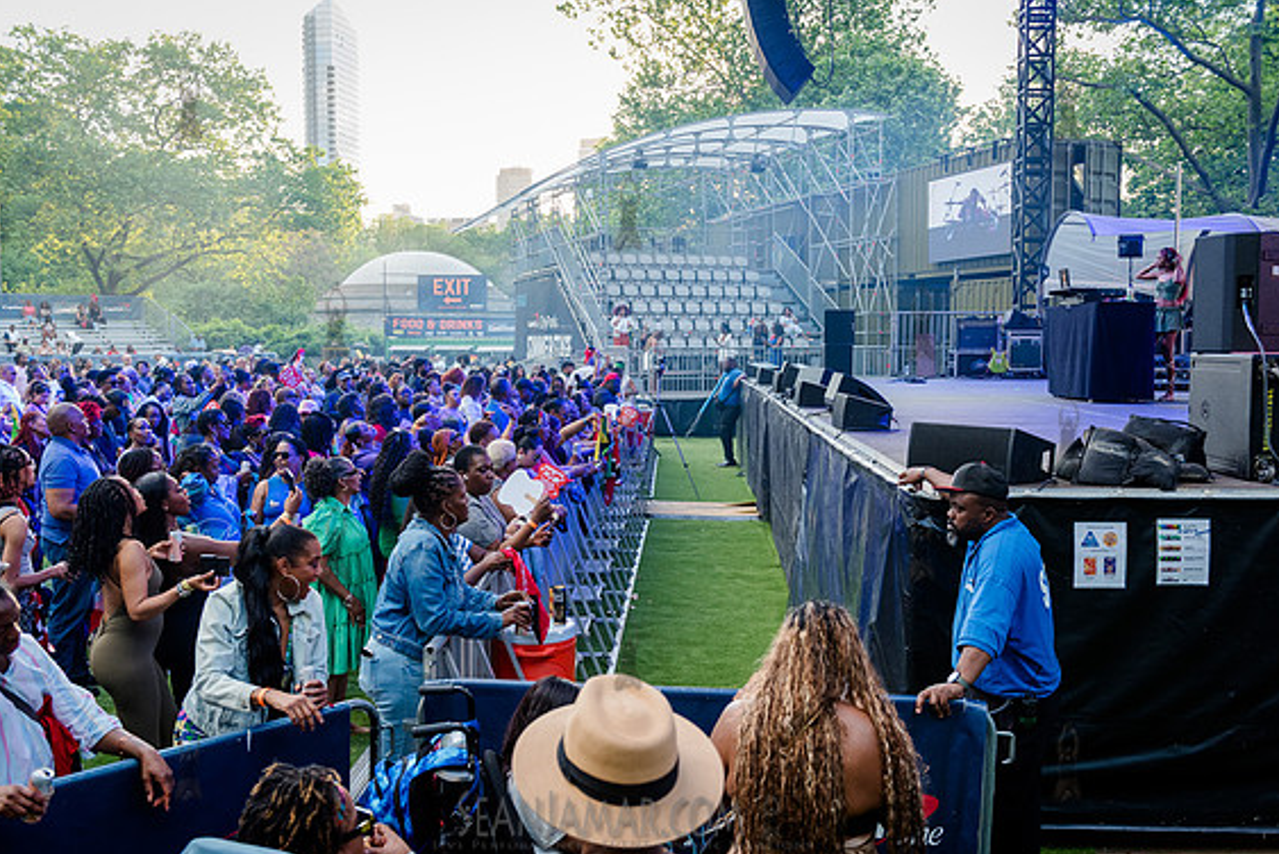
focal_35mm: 33
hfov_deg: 57.2
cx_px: 627
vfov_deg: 40.0
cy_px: 430
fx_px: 1173
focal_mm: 32
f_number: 3.5
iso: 1000
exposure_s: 1/320
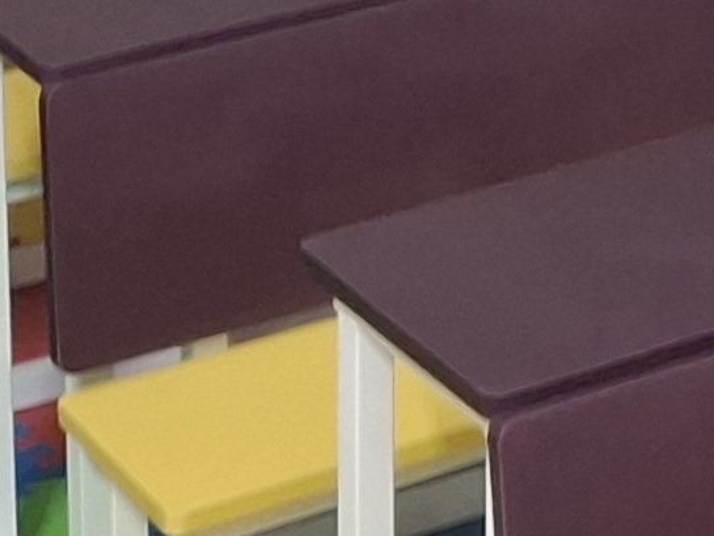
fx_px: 3858
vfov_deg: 6.9
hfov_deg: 10.1
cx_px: 1154
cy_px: -1276
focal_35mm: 187
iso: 400
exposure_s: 1/25
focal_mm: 4.69
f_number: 1.8
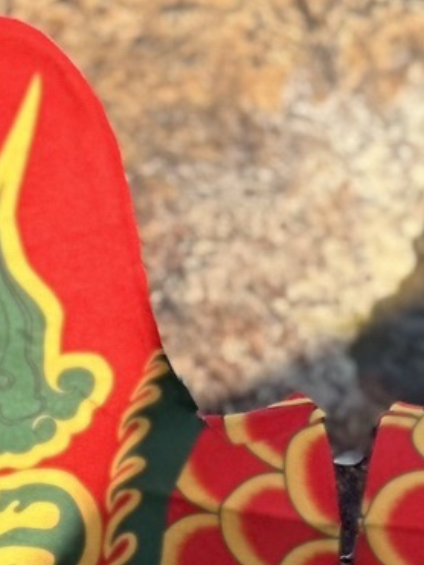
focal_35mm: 416
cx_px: 955
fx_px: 6786
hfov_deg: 3.5
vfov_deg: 4.8
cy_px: 124
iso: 20
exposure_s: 1/131
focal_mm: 9
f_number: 2.8
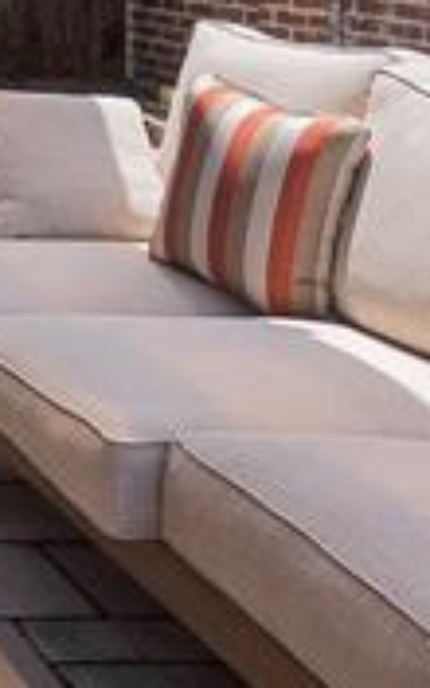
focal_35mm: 83
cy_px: -61
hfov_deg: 12.3
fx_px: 1556
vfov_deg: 23.5
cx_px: -618
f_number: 9
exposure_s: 1/30
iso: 100
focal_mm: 14
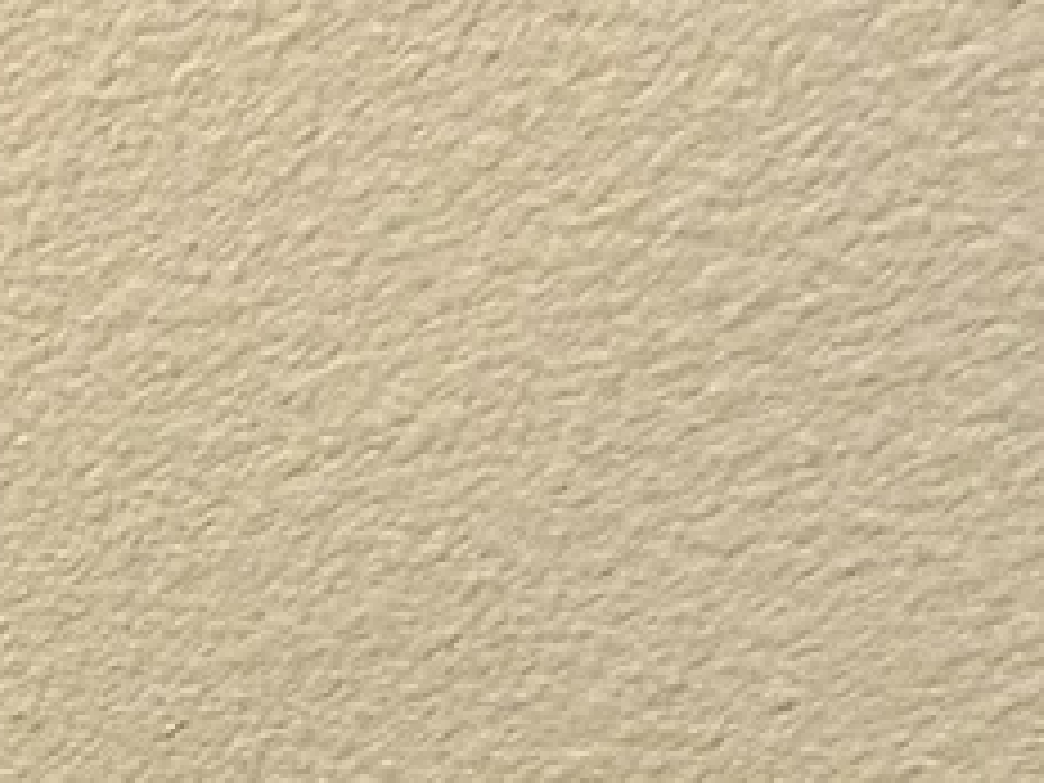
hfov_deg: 13.4
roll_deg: -0.1
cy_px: 2421
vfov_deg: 10.7
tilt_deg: -10.1
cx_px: -1688
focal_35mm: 87
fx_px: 2624
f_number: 2.2
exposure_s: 1/60
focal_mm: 2.22
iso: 200
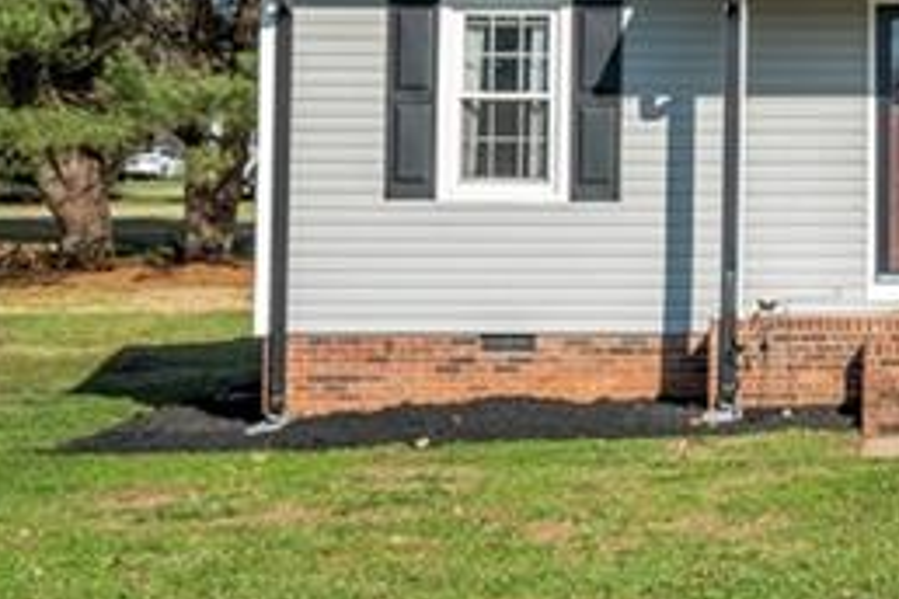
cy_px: -99
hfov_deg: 14.3
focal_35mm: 139
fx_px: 3471
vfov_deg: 9.7
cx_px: 1098
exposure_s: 1/125
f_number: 11
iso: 100
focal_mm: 35
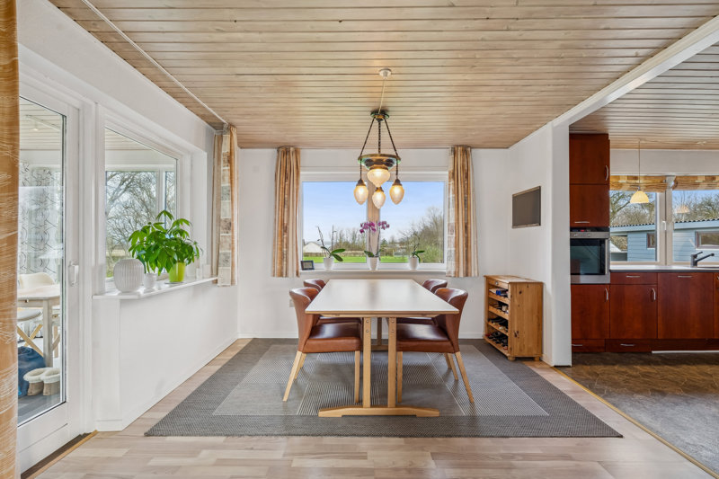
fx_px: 329
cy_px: 240
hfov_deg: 95.0
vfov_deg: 72.0
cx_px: 360
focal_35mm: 16
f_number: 8
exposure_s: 1/6
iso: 200
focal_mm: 16.5
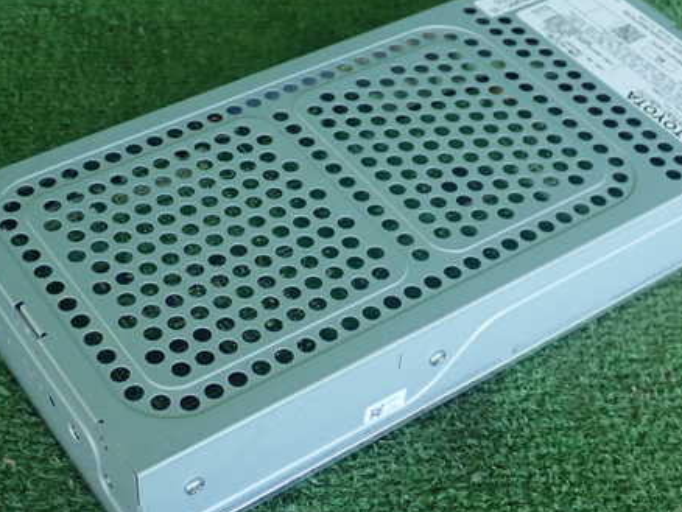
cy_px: 246
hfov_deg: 30.7
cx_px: 375
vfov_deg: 23.3
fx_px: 1242
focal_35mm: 63
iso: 400
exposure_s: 1/200
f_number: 3.1
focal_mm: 8.41
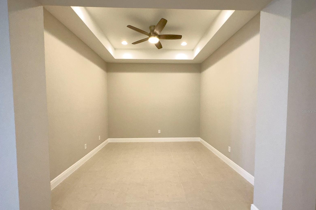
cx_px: 159
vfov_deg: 77.2
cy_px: 111
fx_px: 132
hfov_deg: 100.4
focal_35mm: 15
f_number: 2.2
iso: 500
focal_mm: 2.22
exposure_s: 1/120
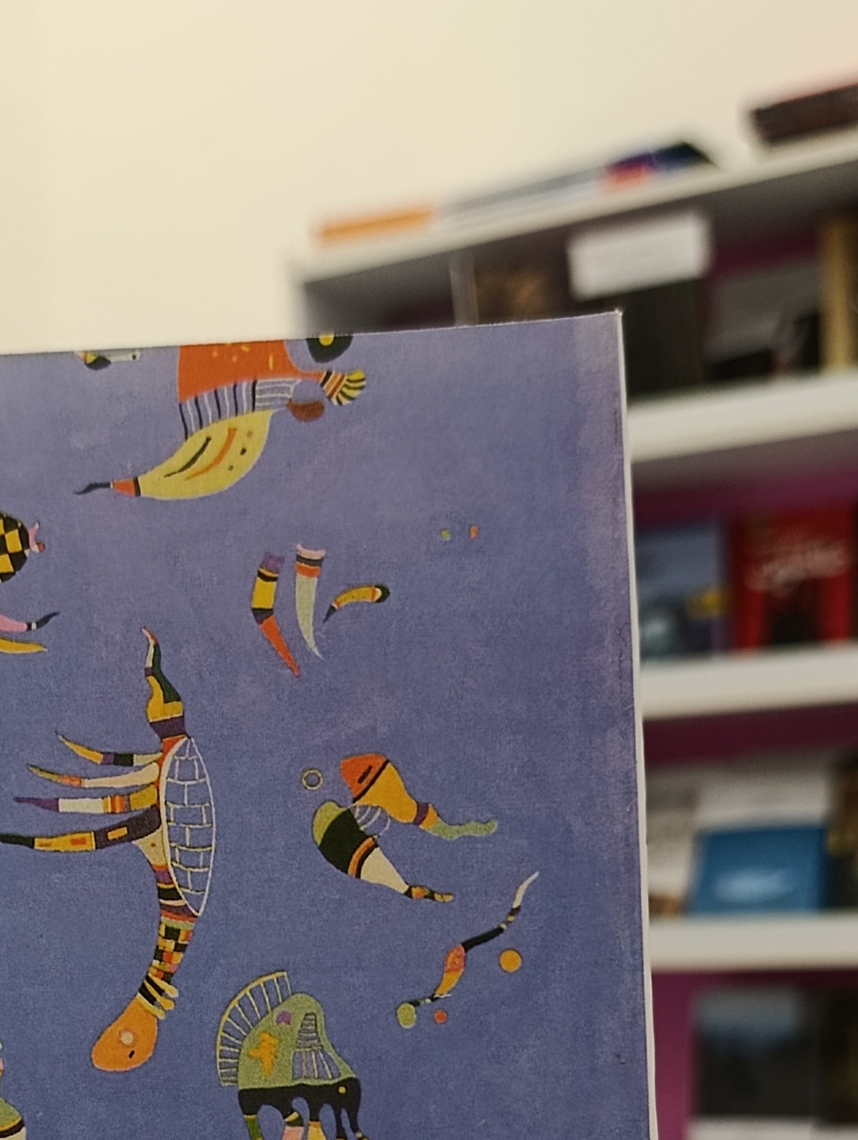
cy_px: 1052
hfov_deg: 26.0
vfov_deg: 32.4
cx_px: 289
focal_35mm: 56
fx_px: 1846
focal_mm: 6.11
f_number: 1.65
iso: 546
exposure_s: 1/100
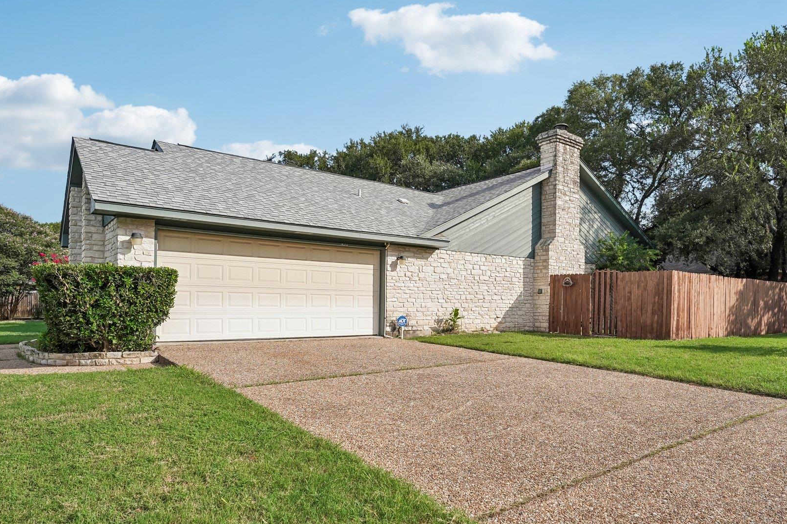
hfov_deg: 75.3
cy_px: 301
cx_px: 470
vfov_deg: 54.9
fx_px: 503
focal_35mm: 23
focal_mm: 18
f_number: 8
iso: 400
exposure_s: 1/1000
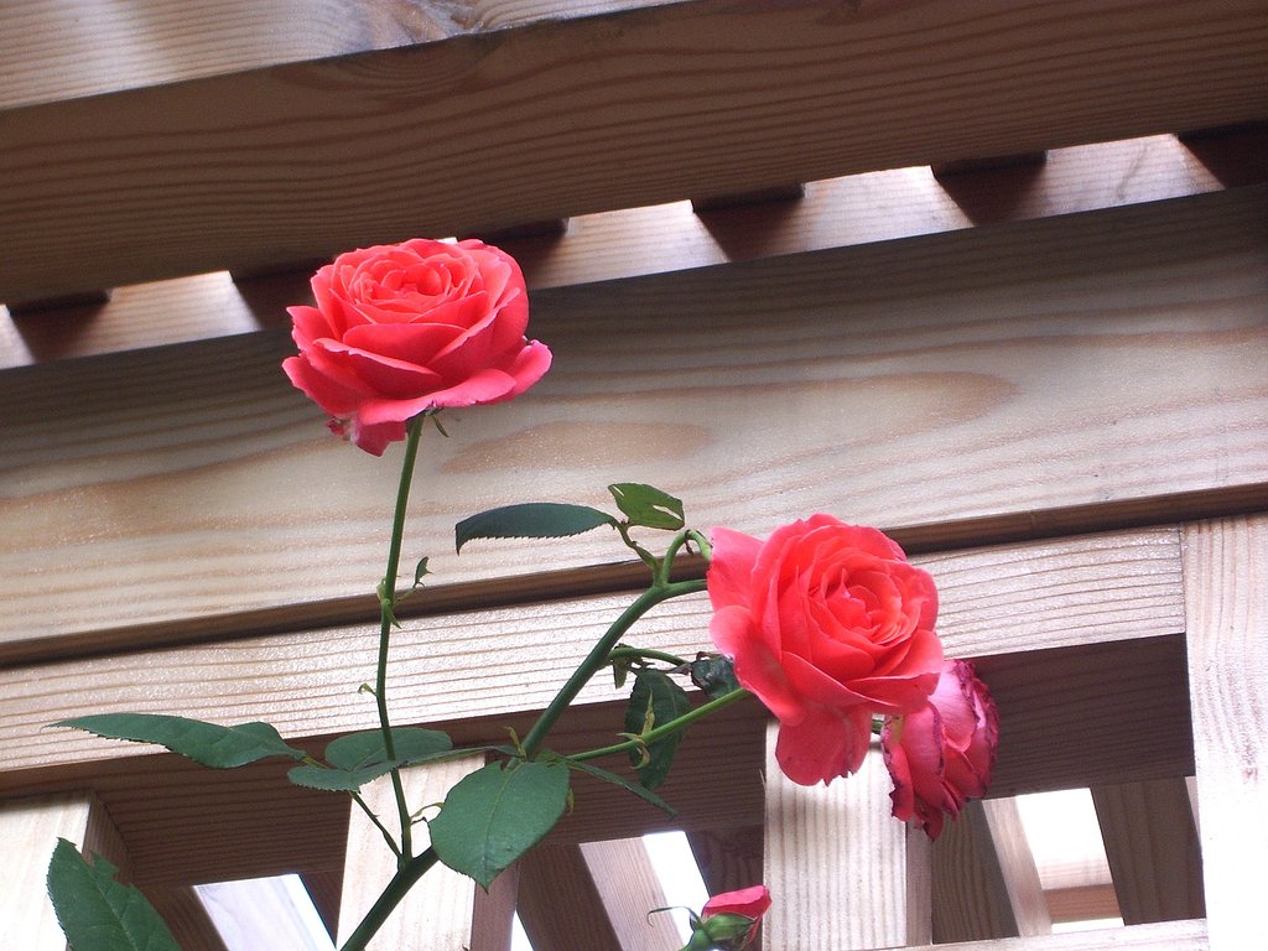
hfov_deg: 18.4
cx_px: 634
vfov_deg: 13.8
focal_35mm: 107
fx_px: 3919
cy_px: 476
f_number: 4.8
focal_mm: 17.4
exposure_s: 1/80
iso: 100
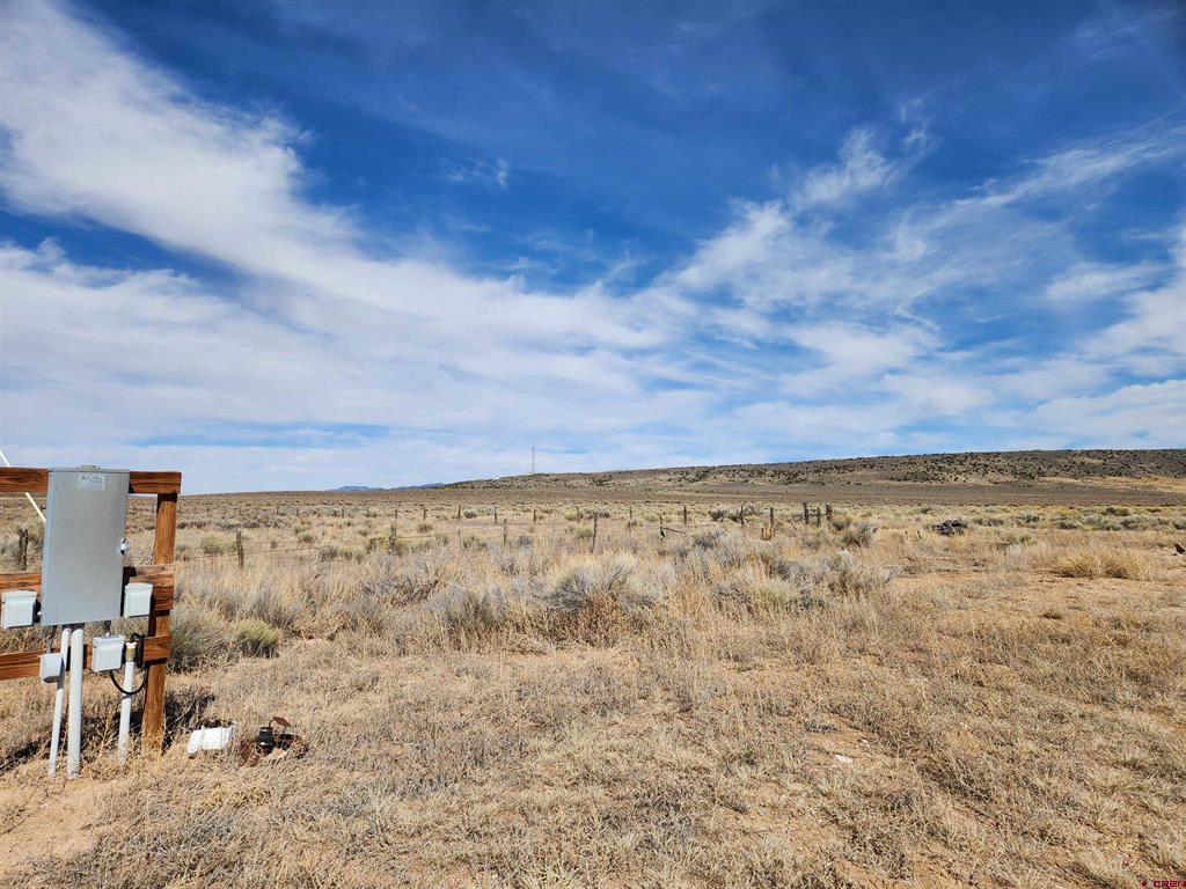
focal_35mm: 23
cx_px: 593
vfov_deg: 58.9
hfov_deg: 73.9
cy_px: 444
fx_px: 788
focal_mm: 5.4
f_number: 1.8
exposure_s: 1/2851
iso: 20
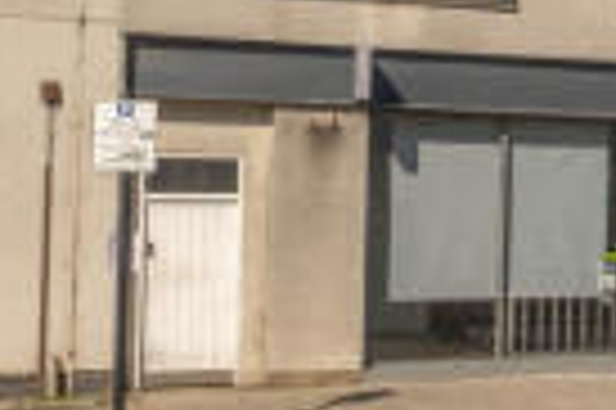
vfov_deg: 23.0
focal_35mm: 52
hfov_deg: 25.4
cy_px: -124
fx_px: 889
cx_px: 985
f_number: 6.4
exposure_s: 1/2000
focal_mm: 10
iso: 500
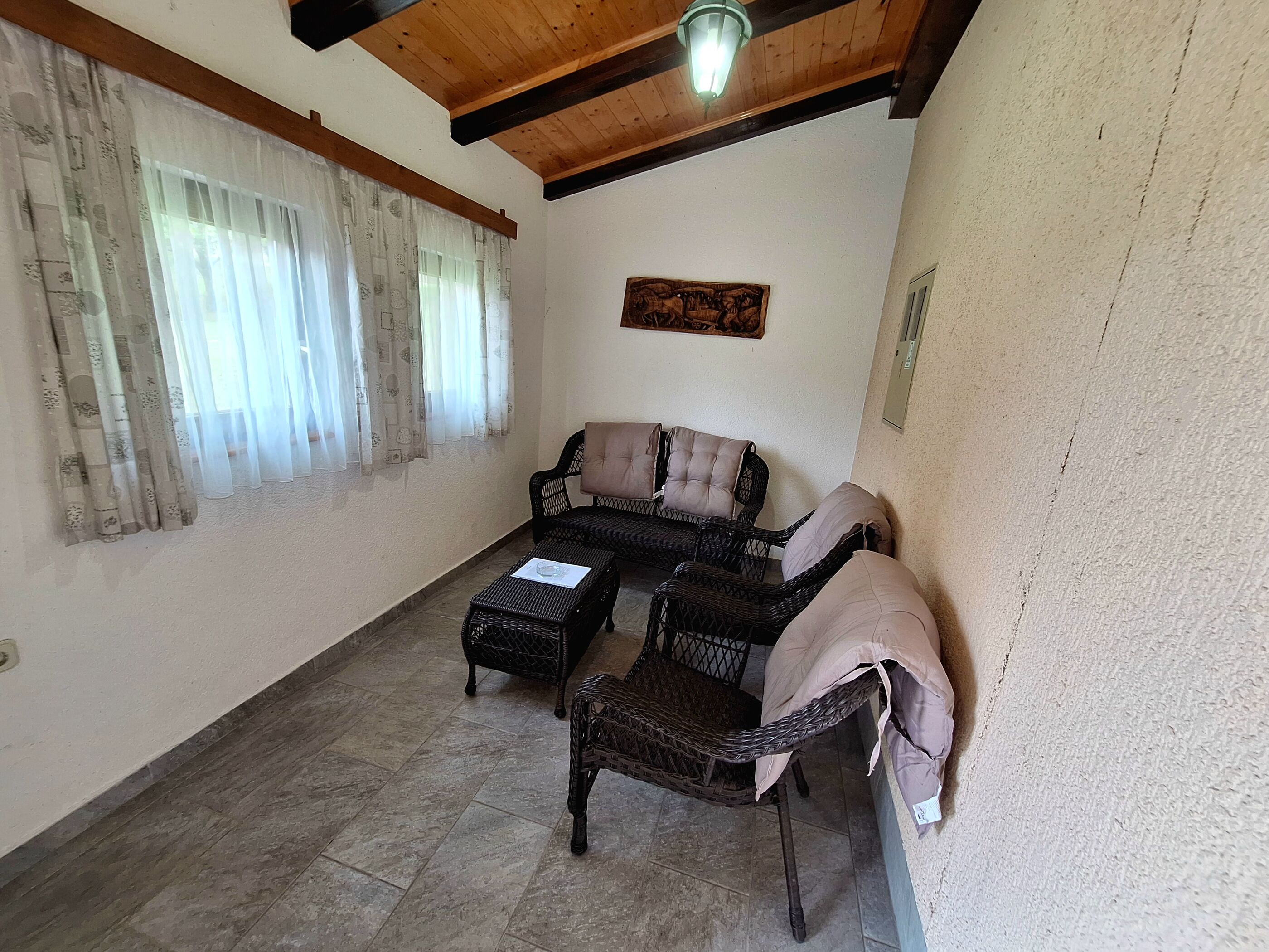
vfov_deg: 89.9
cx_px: 634
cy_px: 476
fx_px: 477
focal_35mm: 13
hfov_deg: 106.2
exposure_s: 1/50
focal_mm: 1.74
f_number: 2.2
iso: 100
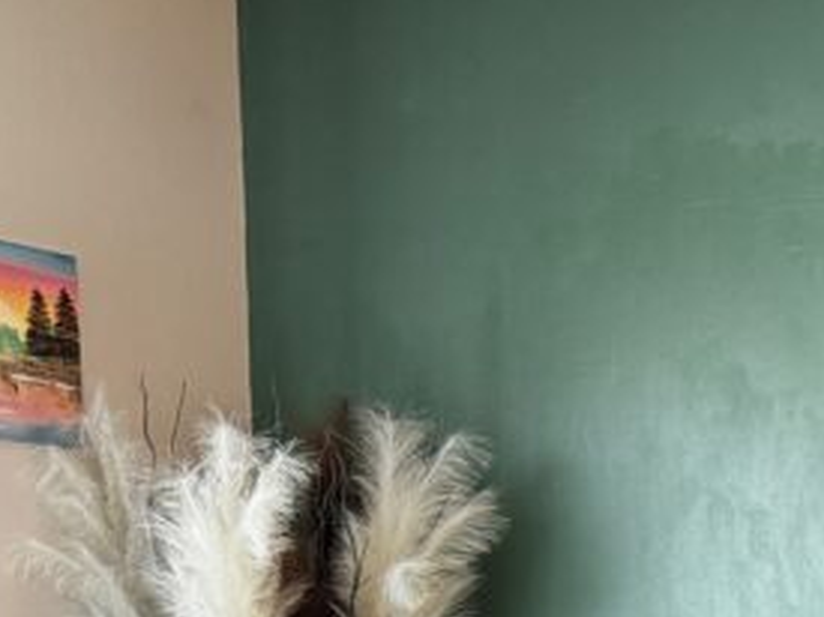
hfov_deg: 17.6
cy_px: 842
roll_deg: -0.9
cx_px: 1419
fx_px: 2213
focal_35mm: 93
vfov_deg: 15.0
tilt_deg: -5.6
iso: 250
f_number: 1.78
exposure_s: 1/60
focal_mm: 6.76
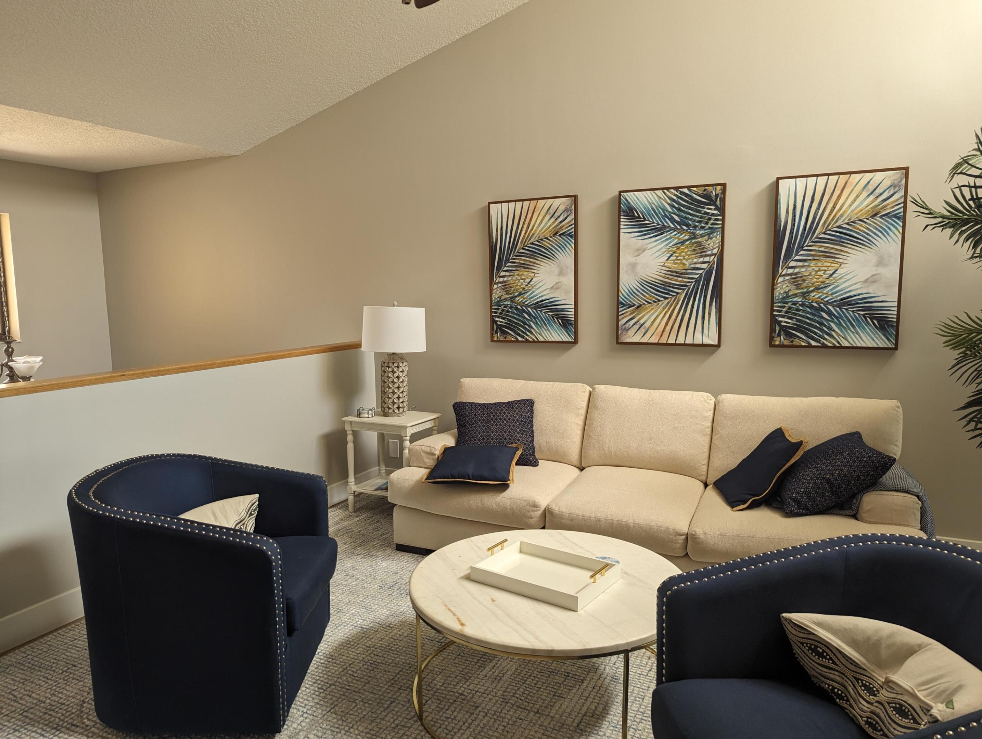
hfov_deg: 71.5
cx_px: 491
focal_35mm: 24
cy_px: 370
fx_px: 682
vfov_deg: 56.9
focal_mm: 6.81
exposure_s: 1/23.8
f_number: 1.85
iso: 76
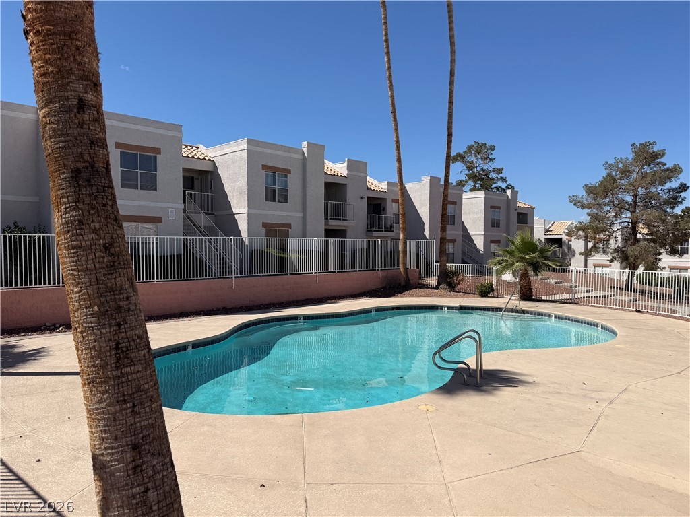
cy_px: 258
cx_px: 345
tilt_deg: -2.2
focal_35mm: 24
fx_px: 478
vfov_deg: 56.8
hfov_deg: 71.6
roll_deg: -1.7
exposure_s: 1/8130
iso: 80
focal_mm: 6.76
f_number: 1.78
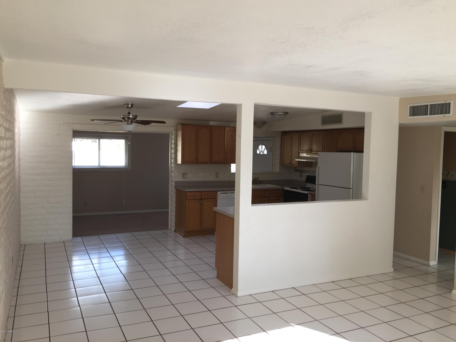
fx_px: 382
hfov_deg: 61.7
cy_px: 171
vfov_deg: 48.2
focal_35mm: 29
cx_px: 228
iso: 32
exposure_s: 1/60
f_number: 2.2
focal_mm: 4.15
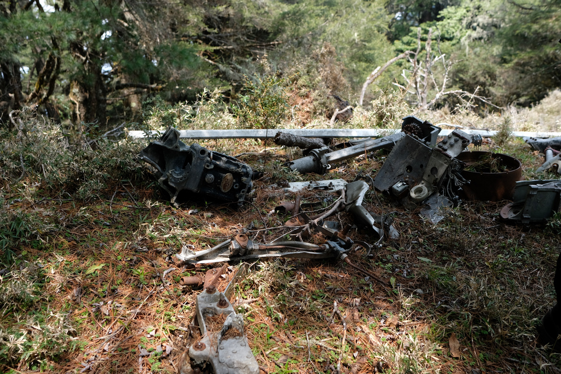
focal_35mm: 35
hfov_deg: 54.4
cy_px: 187
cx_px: 280
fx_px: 545
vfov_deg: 37.9
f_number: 5
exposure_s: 1/450
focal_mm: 23
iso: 400
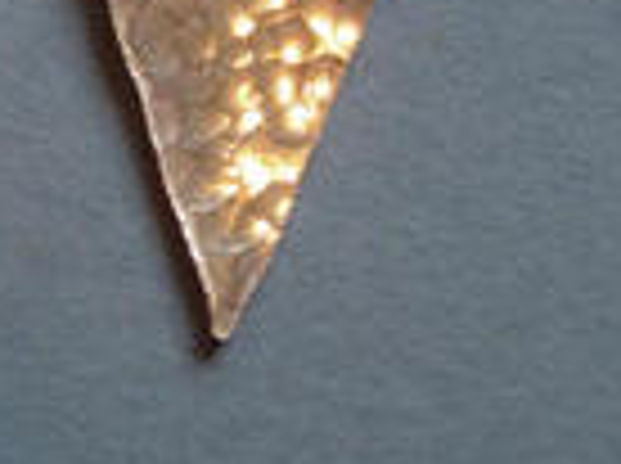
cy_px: -90
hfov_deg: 9.1
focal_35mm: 217
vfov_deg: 6.8
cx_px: 47
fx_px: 3886
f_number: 3.7
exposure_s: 1/69.7
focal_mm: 14.9
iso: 64
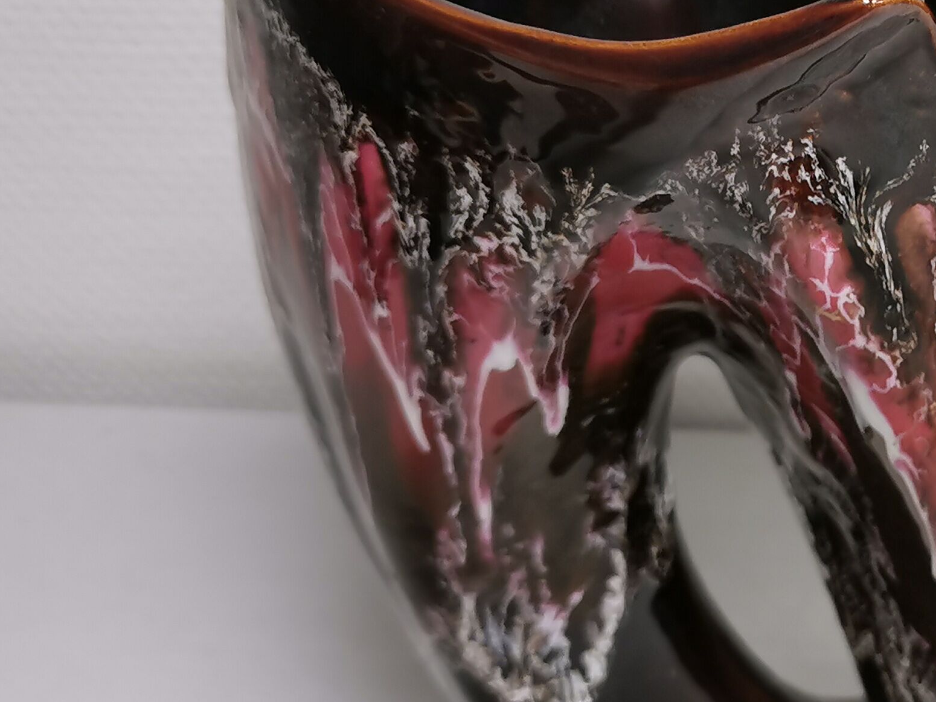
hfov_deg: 23.4
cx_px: 941
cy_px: 331
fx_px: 2163
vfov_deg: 18.4
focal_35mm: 80
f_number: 1.8
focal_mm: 5.58
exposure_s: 1/50
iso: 100
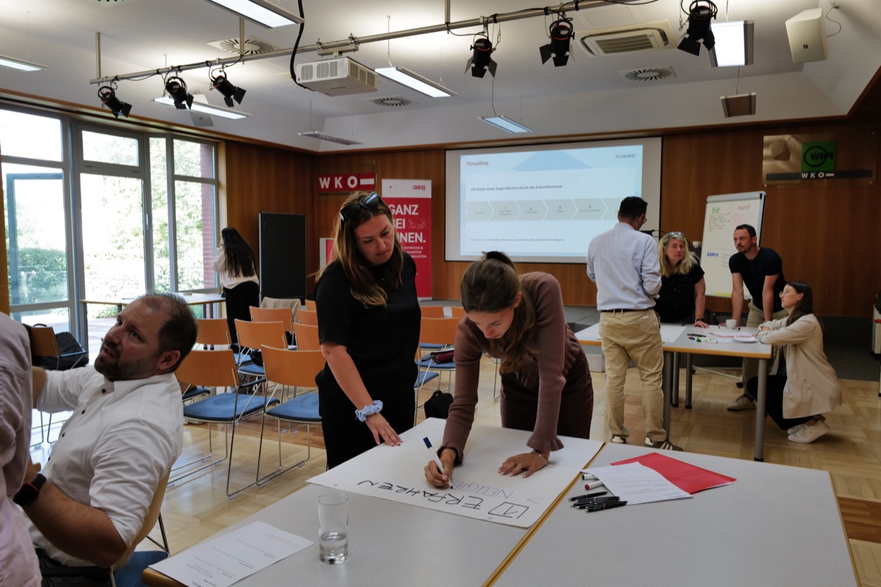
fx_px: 685
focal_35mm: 28
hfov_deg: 65.5
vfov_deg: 46.4
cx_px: 440
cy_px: 294
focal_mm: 28
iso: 250
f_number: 5.6
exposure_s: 1/50
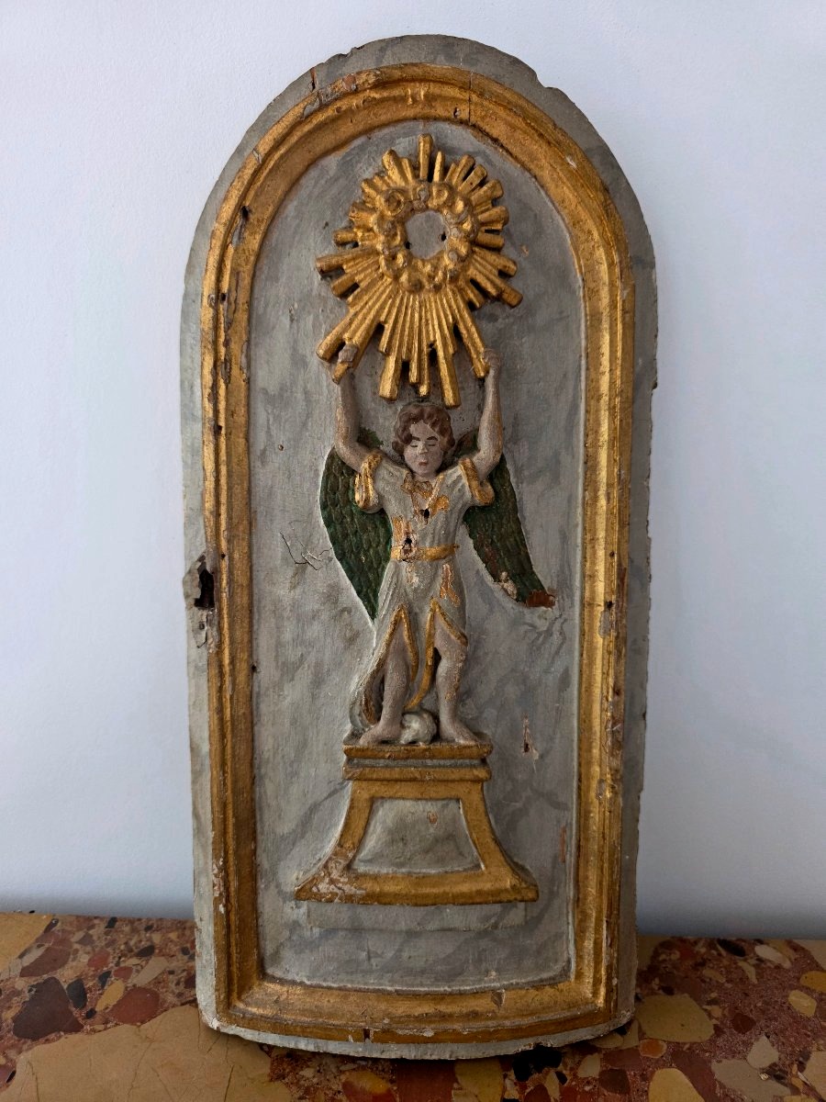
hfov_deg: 58.9
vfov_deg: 73.9
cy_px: 551
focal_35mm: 23
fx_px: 732
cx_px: 413
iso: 250
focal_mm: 6.3
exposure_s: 1/100
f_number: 1.7
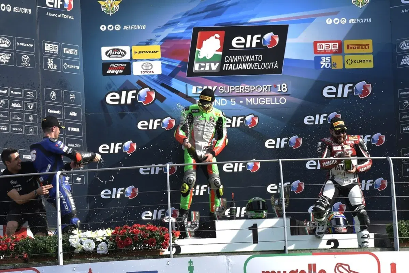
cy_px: 136
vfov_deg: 4.2
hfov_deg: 6.2
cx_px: 204
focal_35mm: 330
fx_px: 3750
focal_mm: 220
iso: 400
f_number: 7.1
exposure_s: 1/1000
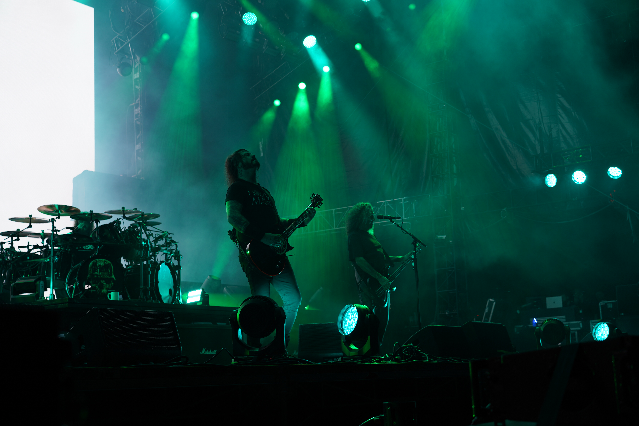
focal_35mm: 50
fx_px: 887
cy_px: 213
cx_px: 320
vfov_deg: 27.0
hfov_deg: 39.6
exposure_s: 1/60
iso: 125
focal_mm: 50
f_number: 4
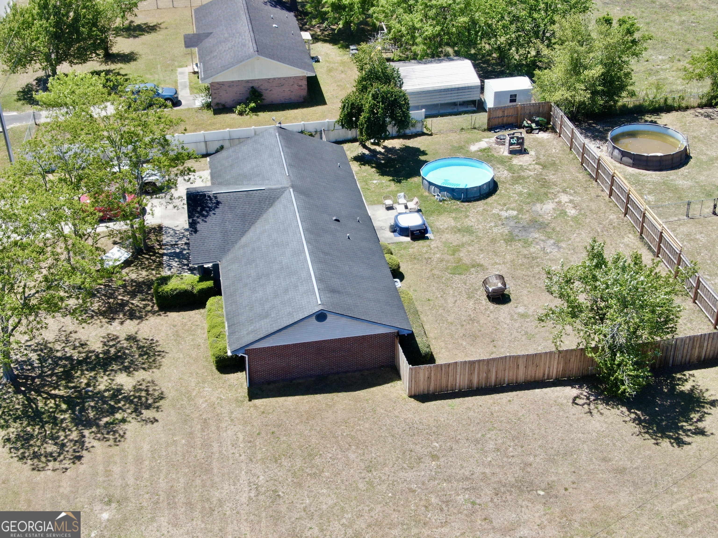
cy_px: 269
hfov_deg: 41.2
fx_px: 954
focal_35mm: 46
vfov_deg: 31.5
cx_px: 359
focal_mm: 8.23
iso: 100
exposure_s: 1/400
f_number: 3.7
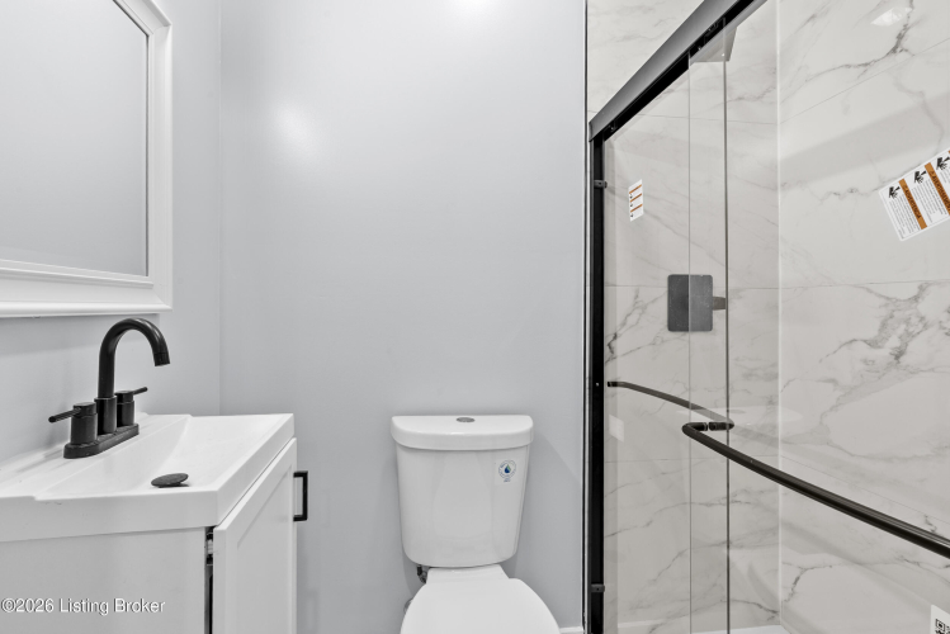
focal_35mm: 16
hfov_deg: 96.7
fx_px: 422
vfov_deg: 73.8
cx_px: 475
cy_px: 317
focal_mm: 16
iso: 400
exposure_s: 1/1.67
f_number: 11
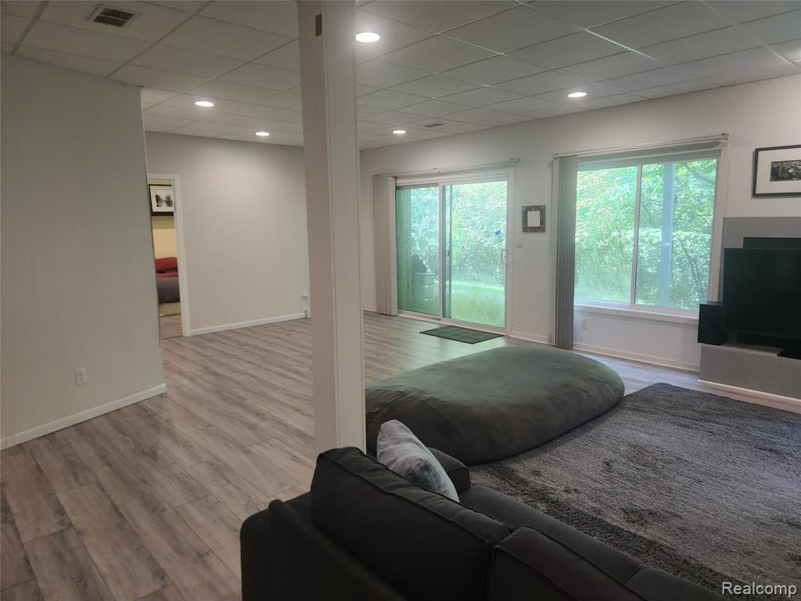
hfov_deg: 73.9
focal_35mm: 23
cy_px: 300
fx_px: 532
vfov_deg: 58.9
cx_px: 400
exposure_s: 1/120
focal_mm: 5.4
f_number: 1.8
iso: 200
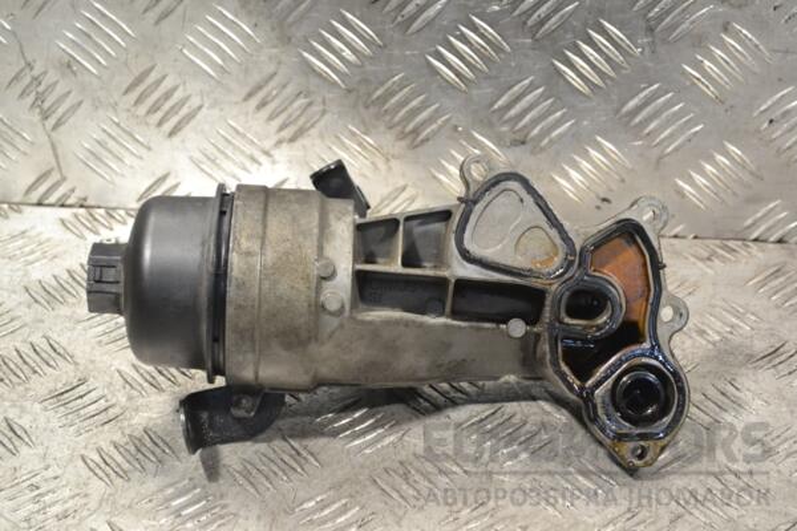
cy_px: 266
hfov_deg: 24.6
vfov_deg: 16.6
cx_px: 398
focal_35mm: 82
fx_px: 1826
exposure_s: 1/200
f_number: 7.1
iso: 3200
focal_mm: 55
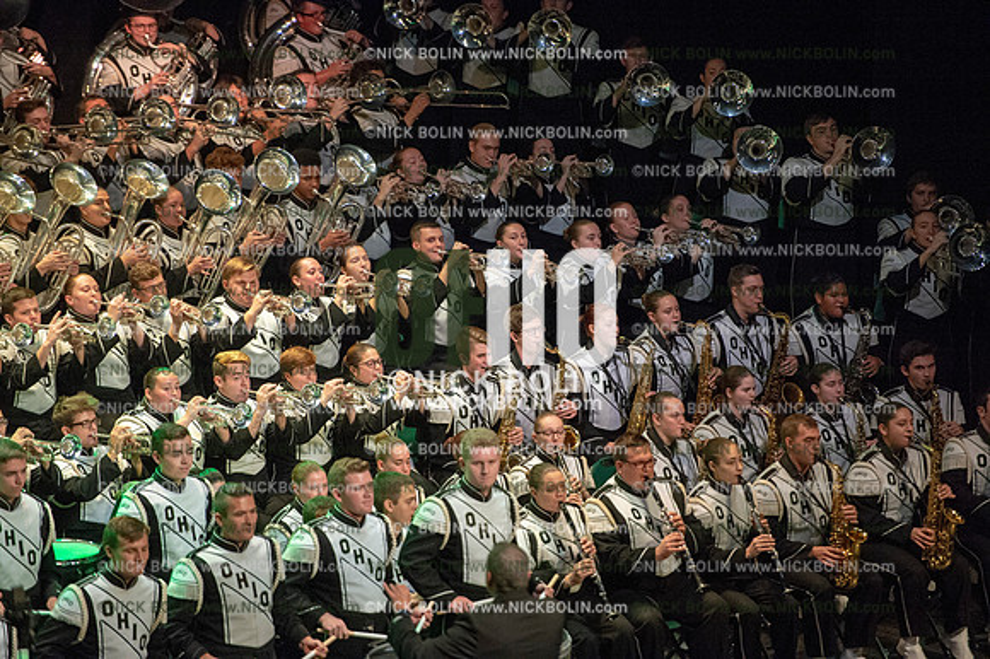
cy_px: 330
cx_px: 495
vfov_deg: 6.9
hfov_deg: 10.3
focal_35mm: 200
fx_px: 5497
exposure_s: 1/2000
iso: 8000
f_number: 2.8
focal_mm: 200
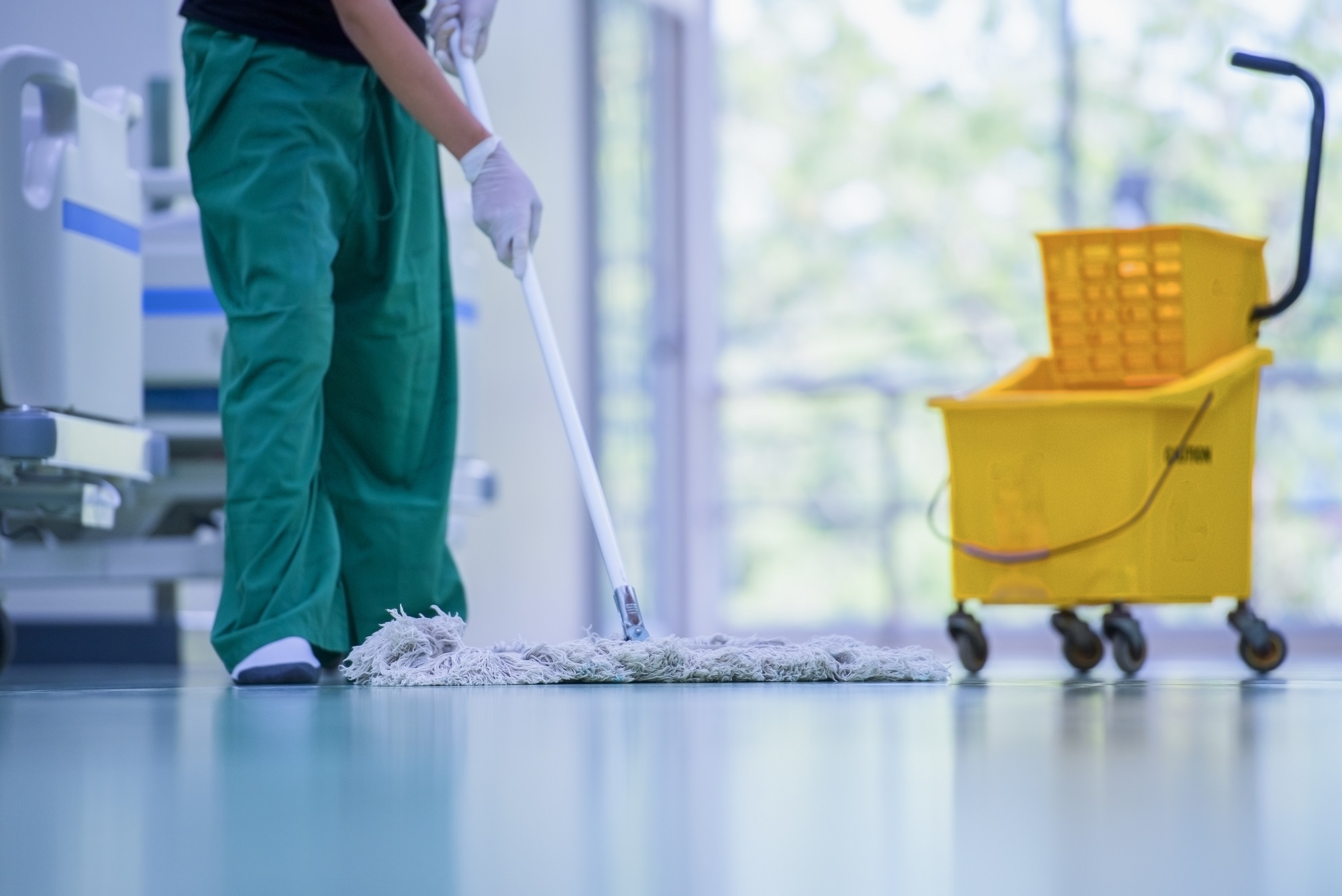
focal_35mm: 200
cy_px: 448
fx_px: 7458
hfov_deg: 10.3
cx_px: 671
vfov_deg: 6.9
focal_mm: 200
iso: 400
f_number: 3.5
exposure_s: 1/250
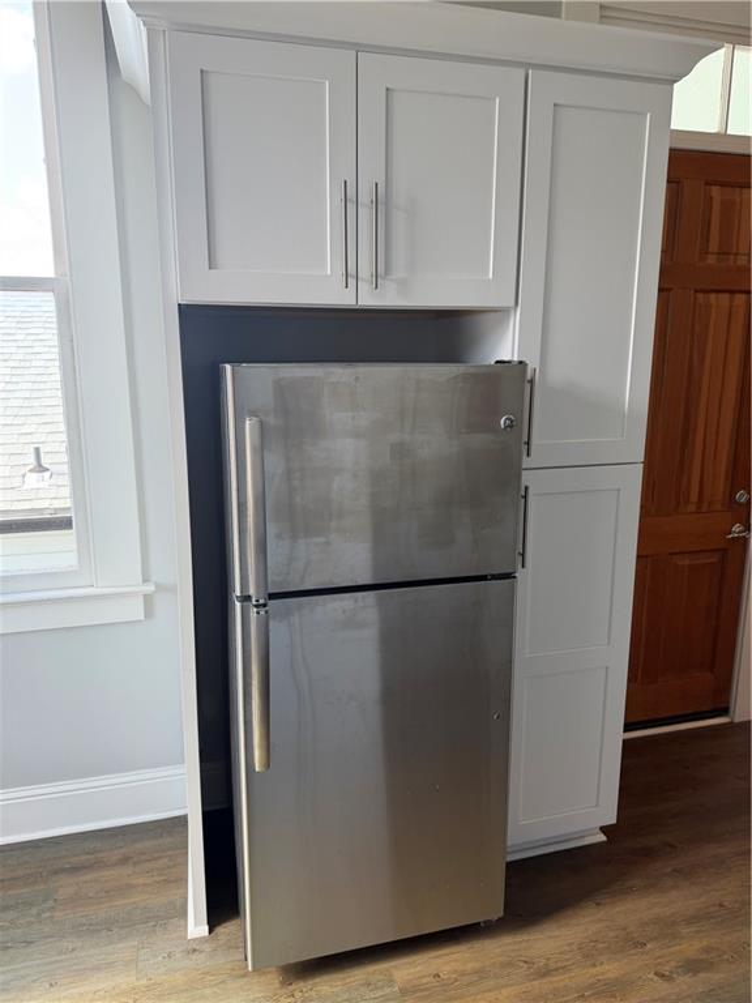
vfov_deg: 71.6
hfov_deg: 56.8
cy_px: 502
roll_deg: -0.6
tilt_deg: -10.8
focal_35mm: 24
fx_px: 695
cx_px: 376
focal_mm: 6.76
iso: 100
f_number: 1.78
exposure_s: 1/121
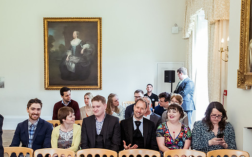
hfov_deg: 49.3
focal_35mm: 40
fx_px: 275
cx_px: 124
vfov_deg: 32.0
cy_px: 86
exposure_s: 1/800
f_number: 4
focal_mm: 35
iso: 5600
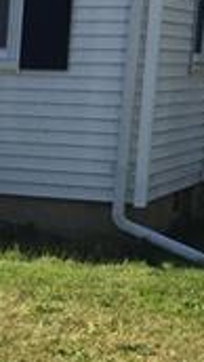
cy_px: 293
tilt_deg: -9.2
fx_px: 1353
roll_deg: -1.7
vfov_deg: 15.1
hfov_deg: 7.9
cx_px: -320
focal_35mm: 141
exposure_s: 1/1236
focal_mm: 4.15
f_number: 2.2
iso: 32
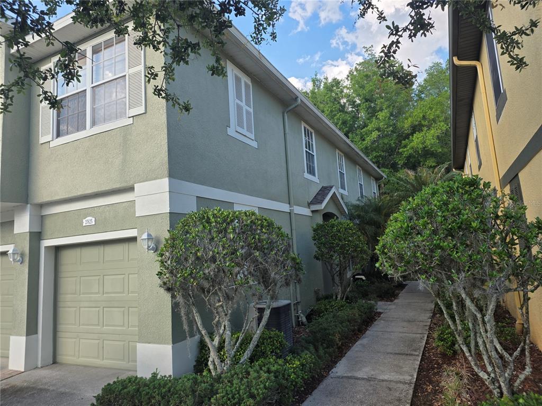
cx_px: 271
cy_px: 203
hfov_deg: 73.9
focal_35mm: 23
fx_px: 360
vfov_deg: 58.9
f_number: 1.7
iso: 80
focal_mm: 6.3
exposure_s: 1/1418
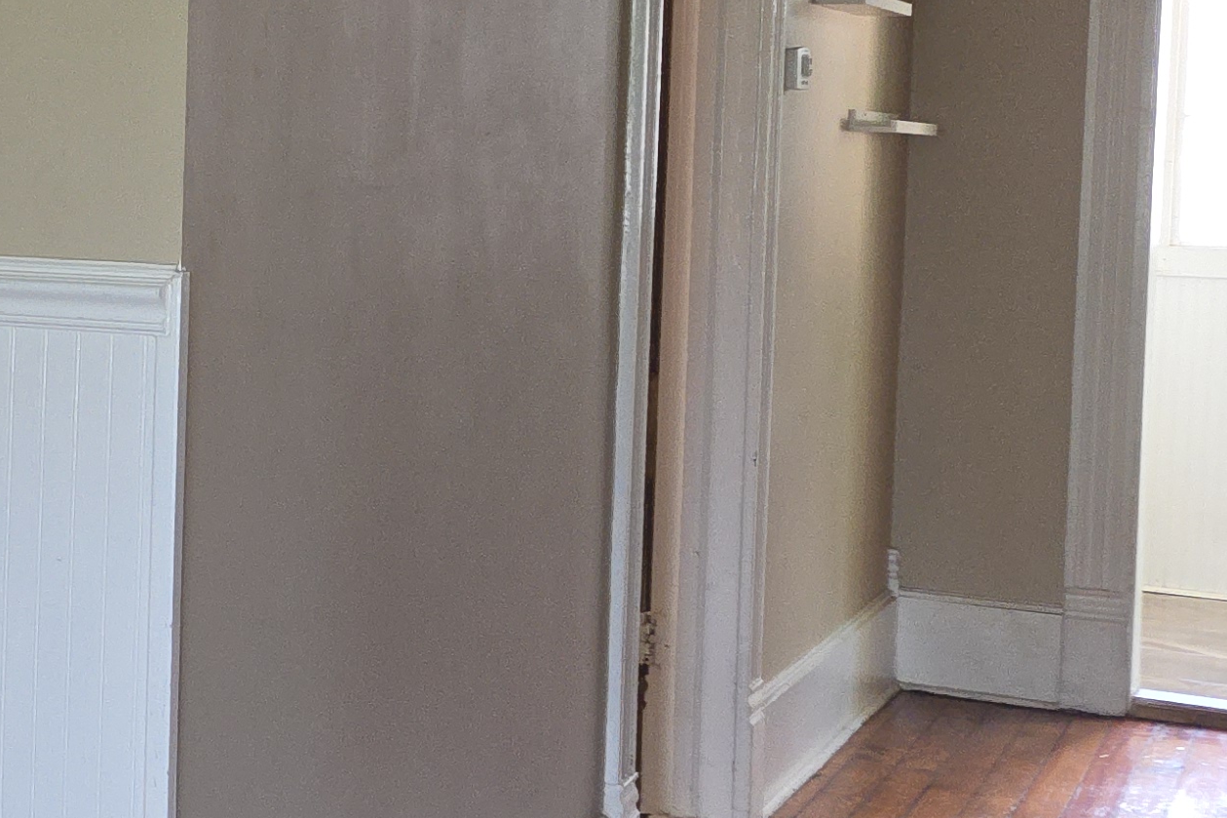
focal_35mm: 76
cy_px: 259
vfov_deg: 17.9
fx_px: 2590
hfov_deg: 21.8
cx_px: -652
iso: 125
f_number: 1.8
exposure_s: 1/24
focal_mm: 5.4
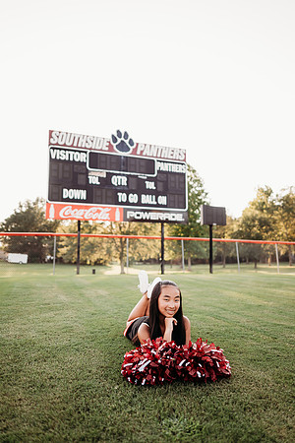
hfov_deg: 53.1
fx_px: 295
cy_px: 222
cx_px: 148
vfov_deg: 73.7
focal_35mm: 24
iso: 125
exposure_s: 1/500
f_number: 2
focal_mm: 24
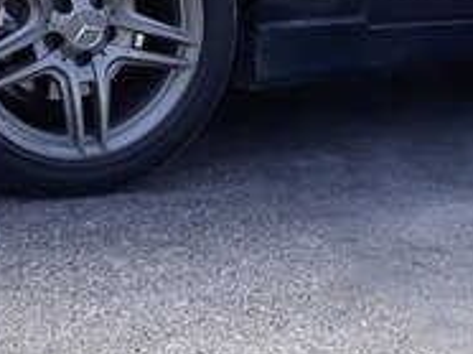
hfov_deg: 20.4
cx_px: 275
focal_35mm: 96
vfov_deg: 15.0
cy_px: -42
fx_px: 1310
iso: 40
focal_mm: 3.71
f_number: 1.7
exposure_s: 1/379
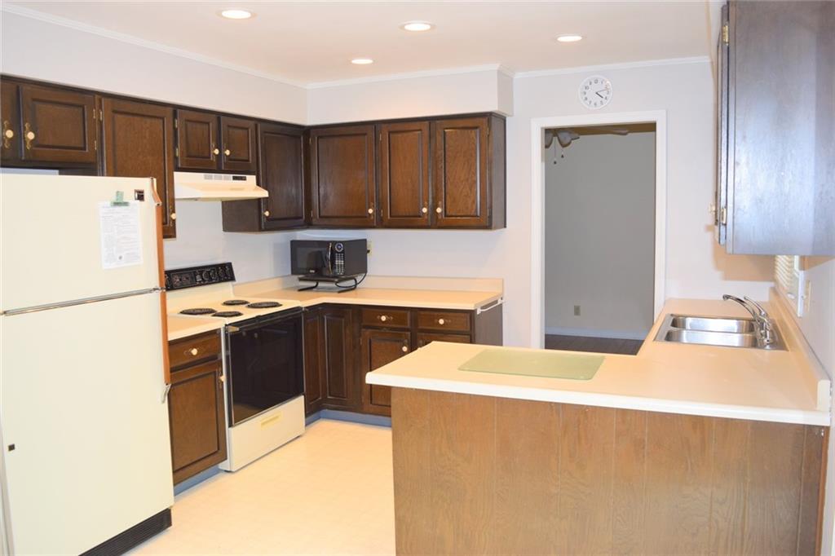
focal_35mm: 30
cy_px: 278
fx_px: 696
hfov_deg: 61.9
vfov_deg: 43.6
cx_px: 418
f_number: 5.6
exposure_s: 1/125
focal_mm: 20
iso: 800
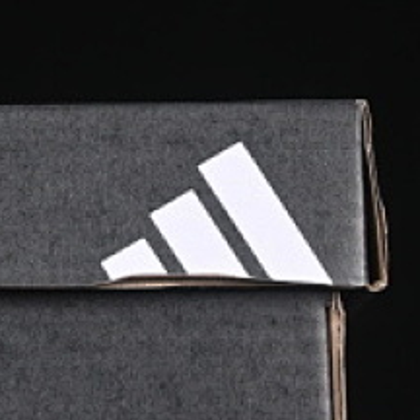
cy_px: 311
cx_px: -237
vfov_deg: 5.5
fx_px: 4365
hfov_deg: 5.5
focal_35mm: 318
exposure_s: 1/60
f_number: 6.3
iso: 160
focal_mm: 50
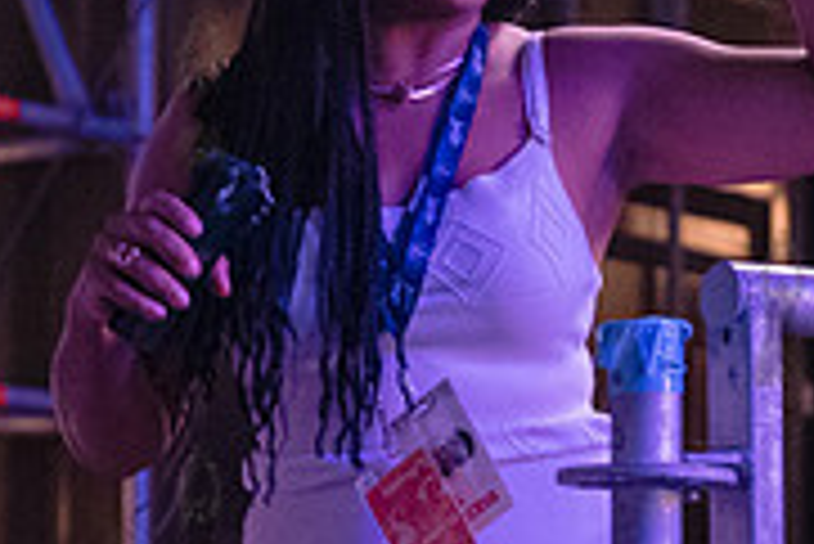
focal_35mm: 219
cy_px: 217
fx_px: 4956
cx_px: 449
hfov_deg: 9.4
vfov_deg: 6.3
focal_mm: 50
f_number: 2.8
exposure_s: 1/125
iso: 4000
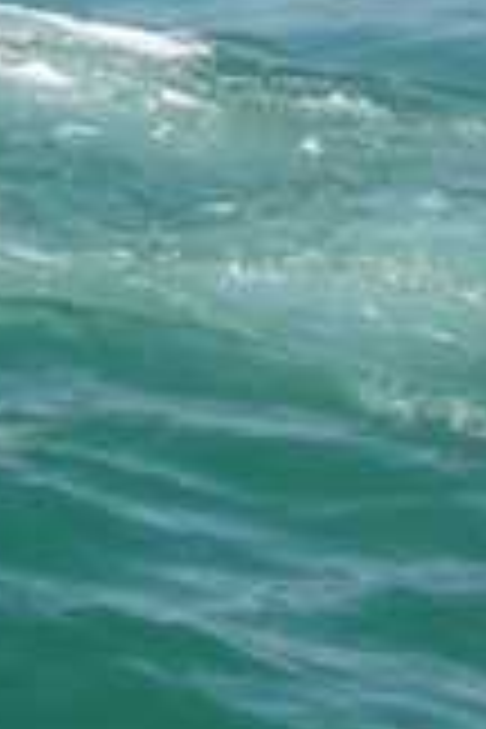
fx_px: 9881
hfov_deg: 2.7
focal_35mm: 488
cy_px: -934
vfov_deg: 4.2
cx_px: -1827
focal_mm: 15.4
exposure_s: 1/400
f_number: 5.6
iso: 80
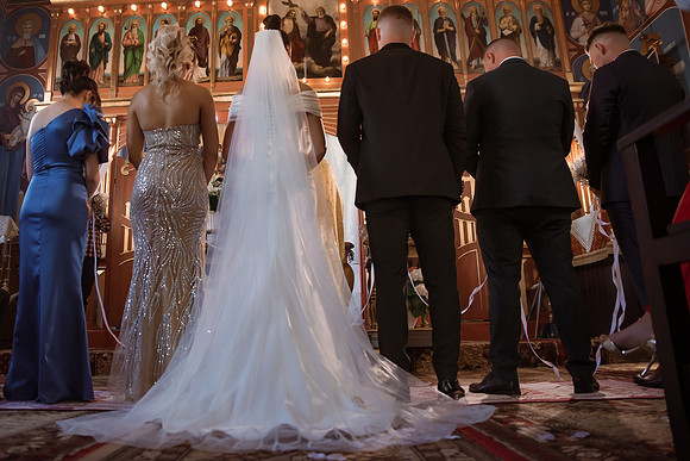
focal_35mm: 28
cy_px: 217
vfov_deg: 47.0
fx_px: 529
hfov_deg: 65.8
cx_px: 293
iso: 1250
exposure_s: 1/200
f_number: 2.8
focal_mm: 24
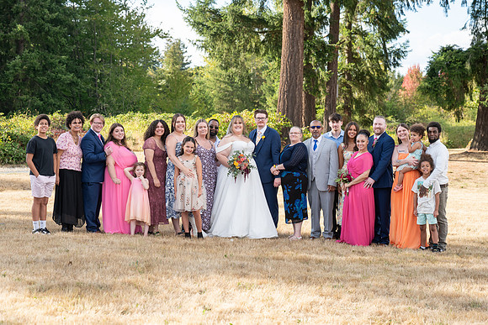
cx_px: 244
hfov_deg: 24.8
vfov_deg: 16.7
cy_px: 162
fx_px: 1112
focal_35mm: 82
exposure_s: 1/400
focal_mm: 82
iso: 250
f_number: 5
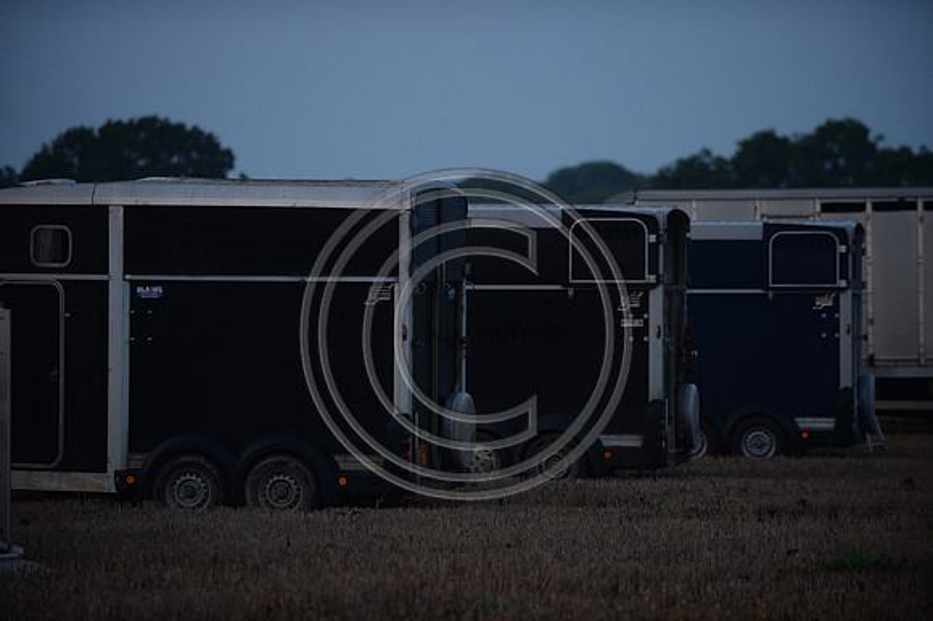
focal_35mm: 180
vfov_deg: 7.6
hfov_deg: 11.4
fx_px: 4662
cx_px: 466
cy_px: 310
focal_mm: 180
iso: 2500
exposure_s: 1/640
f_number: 2.8
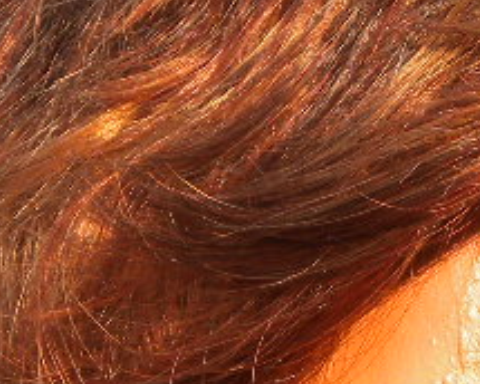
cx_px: 263
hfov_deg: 5.3
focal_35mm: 367
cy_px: 690
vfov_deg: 4.2
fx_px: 5214
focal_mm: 14.3
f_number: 5.1
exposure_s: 1/256
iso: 80
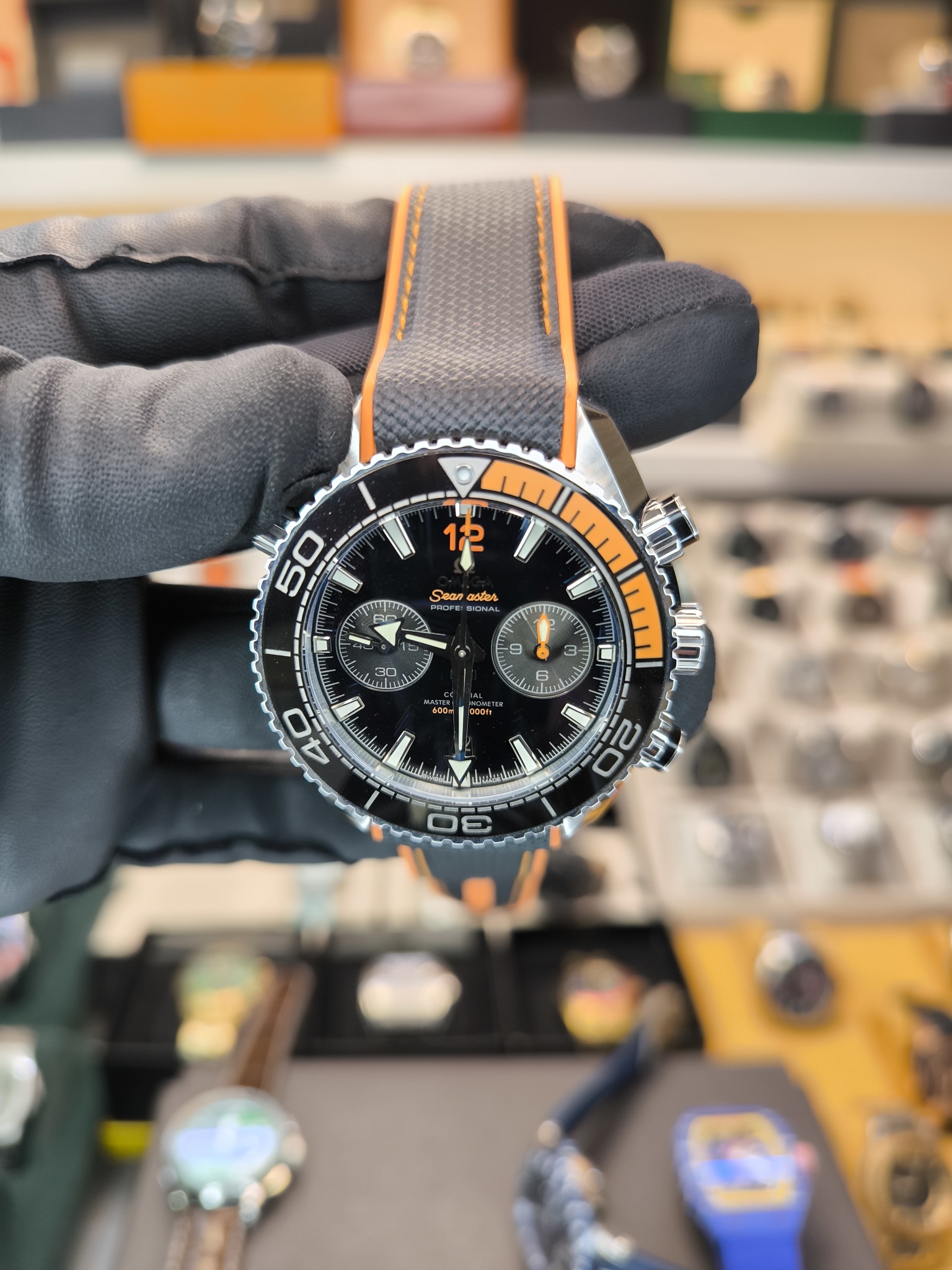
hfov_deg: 56.8
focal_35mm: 24
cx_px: 476
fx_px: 880
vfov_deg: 71.6
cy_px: 635
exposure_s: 1/110
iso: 100
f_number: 1.9
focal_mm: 6.92
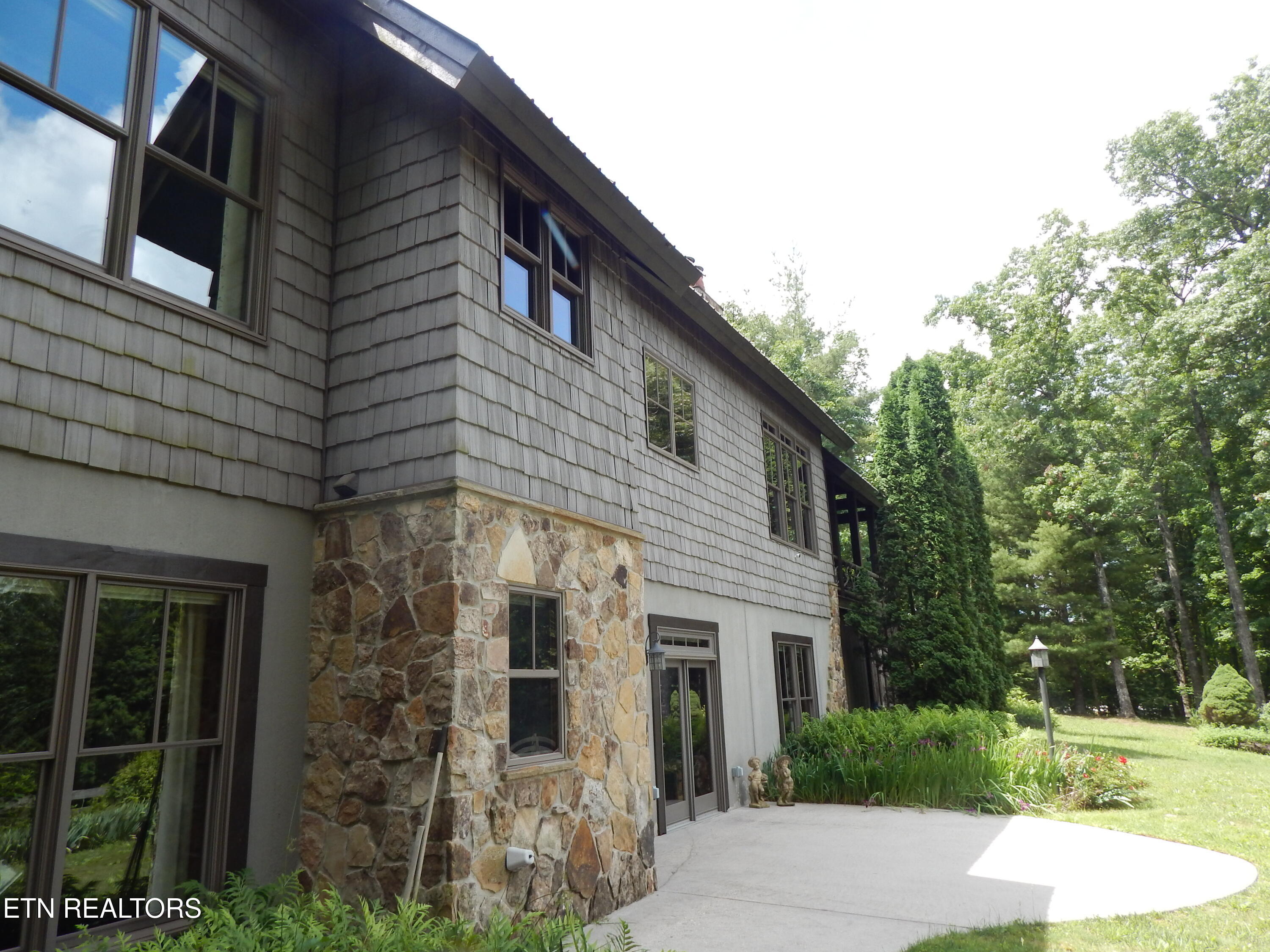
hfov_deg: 76.4
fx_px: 807
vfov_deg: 61.1
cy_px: 476
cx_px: 635
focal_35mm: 22
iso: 125
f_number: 3
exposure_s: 1/400
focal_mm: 4
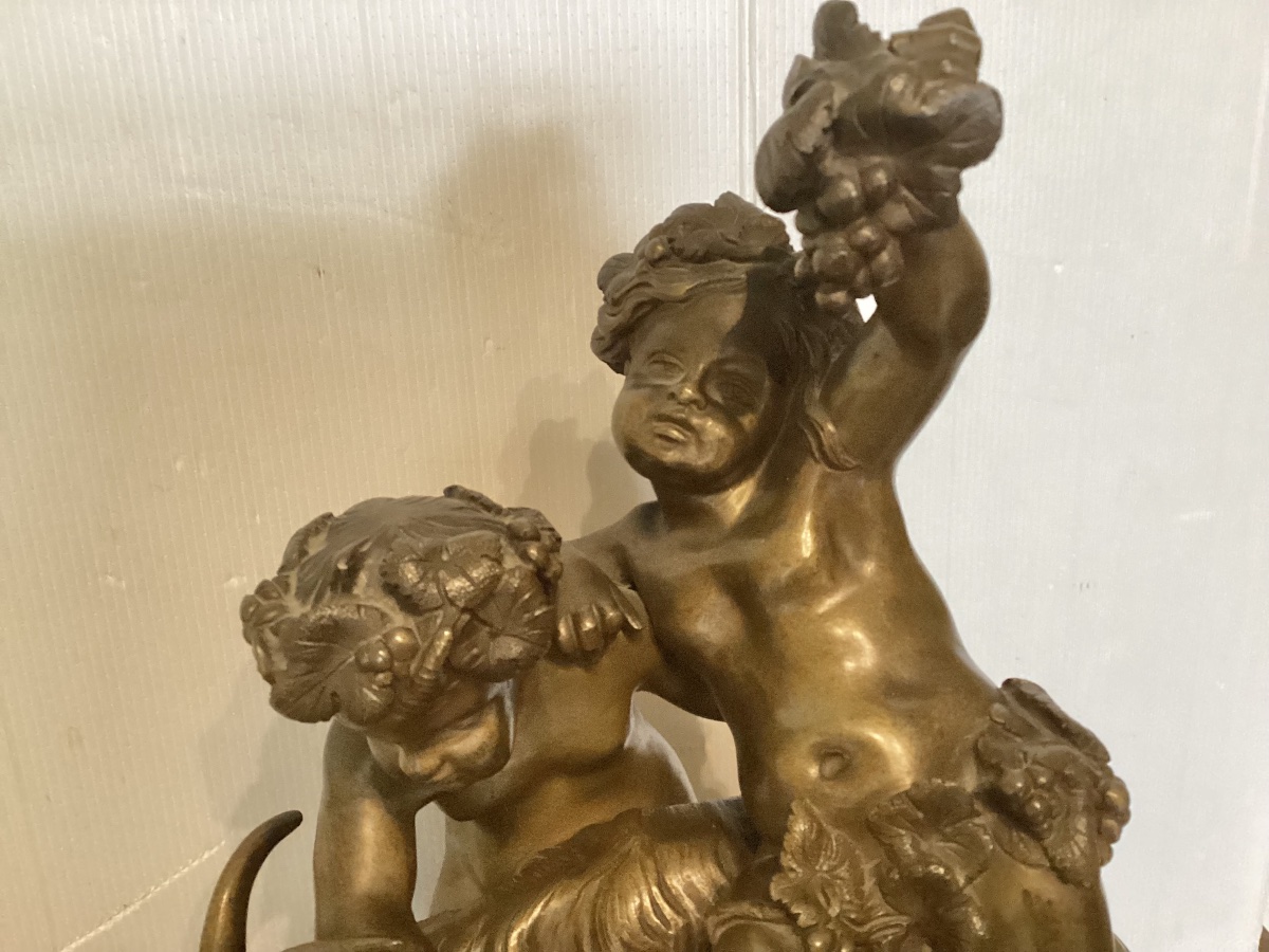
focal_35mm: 31
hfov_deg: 58.4
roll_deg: -3.8
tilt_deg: -24.1
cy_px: 476
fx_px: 1136
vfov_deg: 45.4
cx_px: 634
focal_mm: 3.3
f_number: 2.4
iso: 320
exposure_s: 1/33
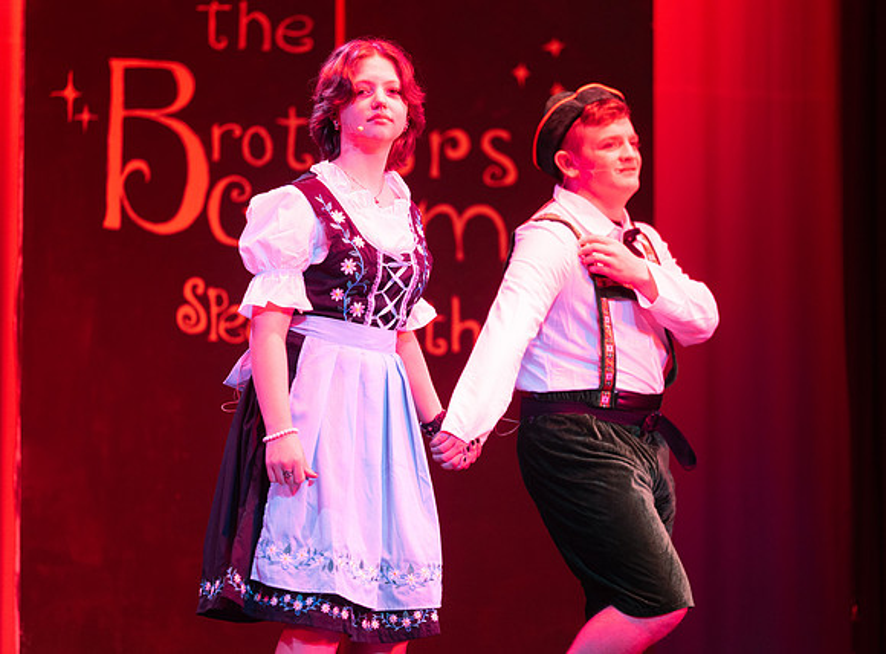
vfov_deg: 7.3
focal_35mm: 202
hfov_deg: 9.8
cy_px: 341
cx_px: 395
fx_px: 5152
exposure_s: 1/250
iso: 800
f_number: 2.8
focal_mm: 165
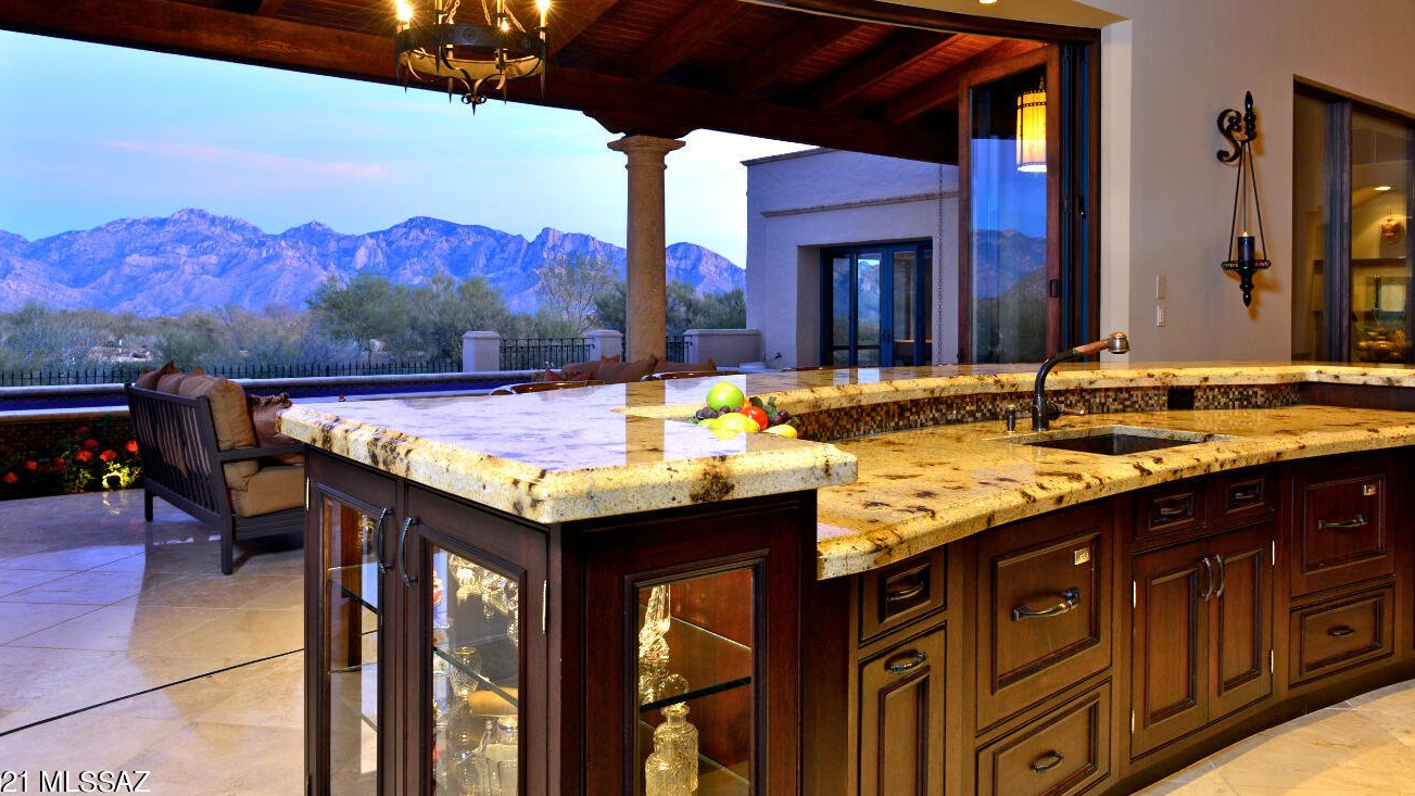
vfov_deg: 42.7
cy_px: 321
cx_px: 705
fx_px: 1013
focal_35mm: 27
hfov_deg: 69.9
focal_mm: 24
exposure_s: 1/3
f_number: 11
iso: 800
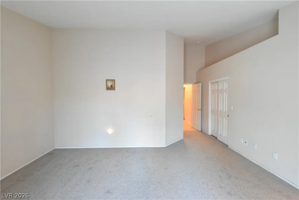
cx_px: 150
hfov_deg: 100.4
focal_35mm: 15
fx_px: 125
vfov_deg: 77.3
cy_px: 100
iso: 4000
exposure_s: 1/2.5
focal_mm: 10
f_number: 18
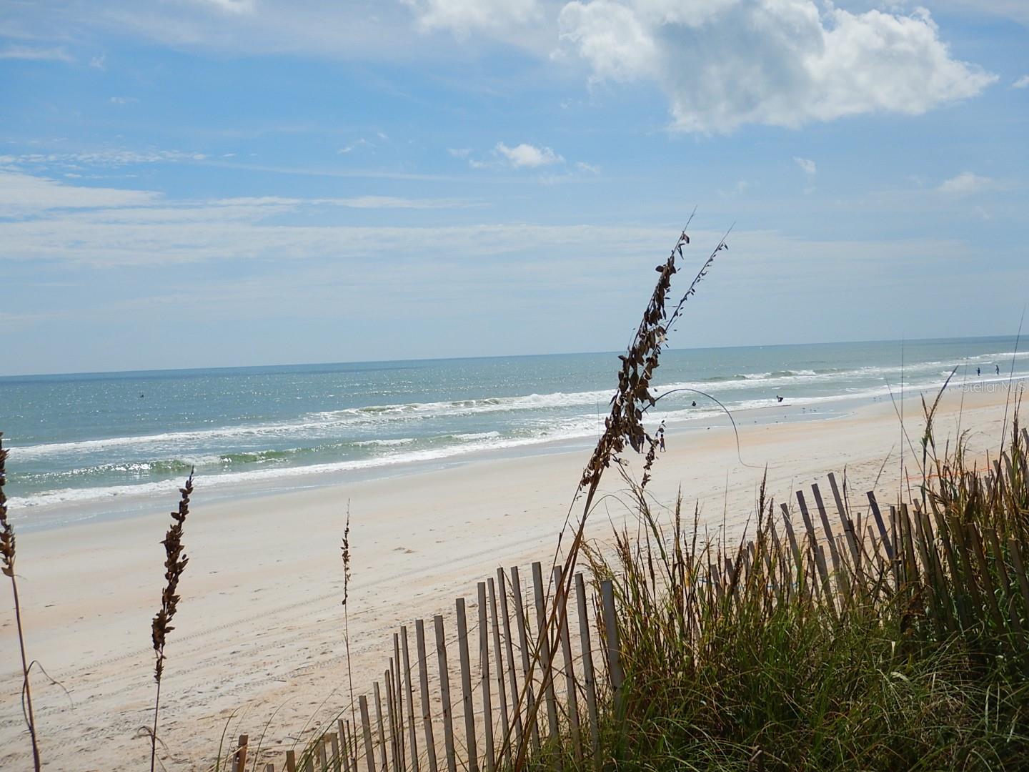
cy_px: 386
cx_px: 514
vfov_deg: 30.3
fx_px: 1427
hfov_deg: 39.7
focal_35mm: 48
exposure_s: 1/640
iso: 125
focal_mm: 8.5
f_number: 8.6
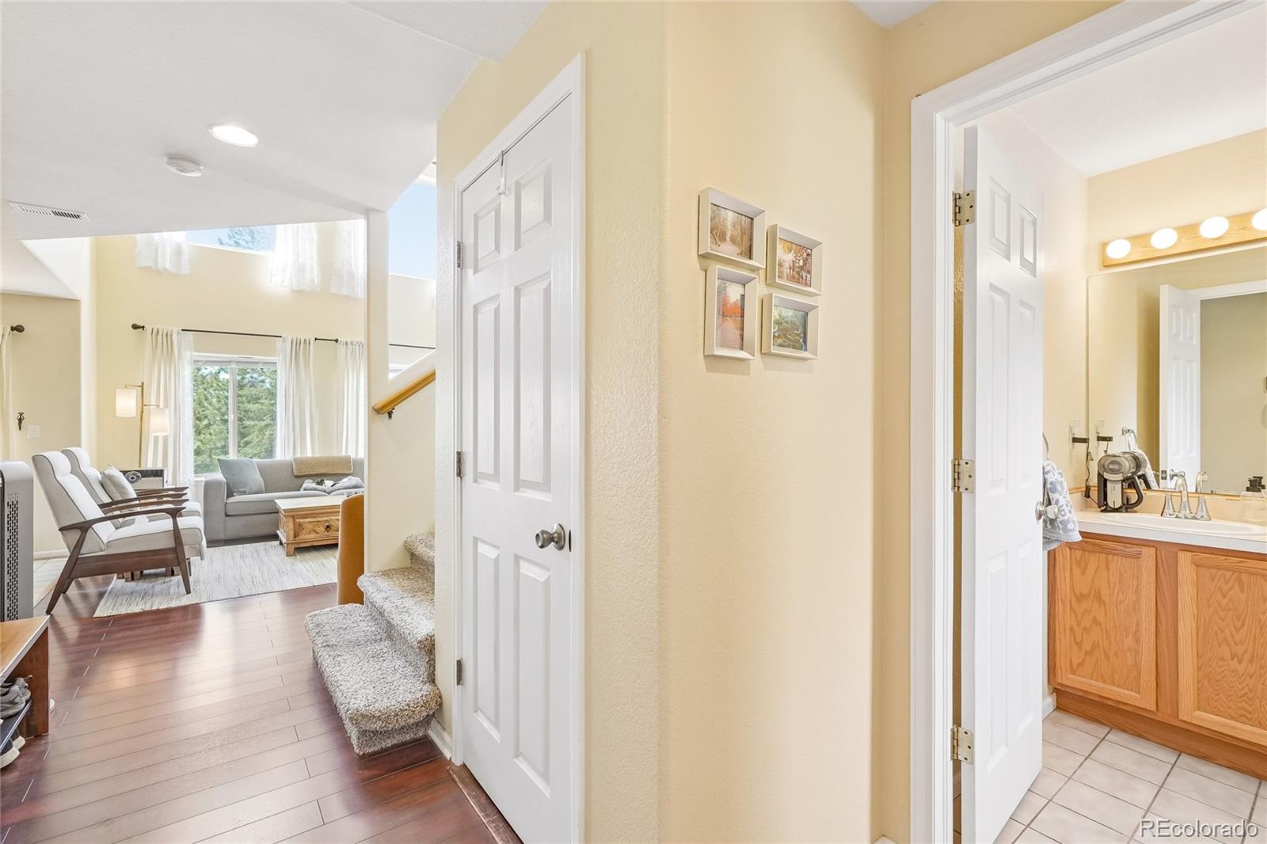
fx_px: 528
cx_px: 634
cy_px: 422
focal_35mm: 15
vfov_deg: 77.3
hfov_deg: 100.4
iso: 800
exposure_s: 1/30
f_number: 8
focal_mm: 10
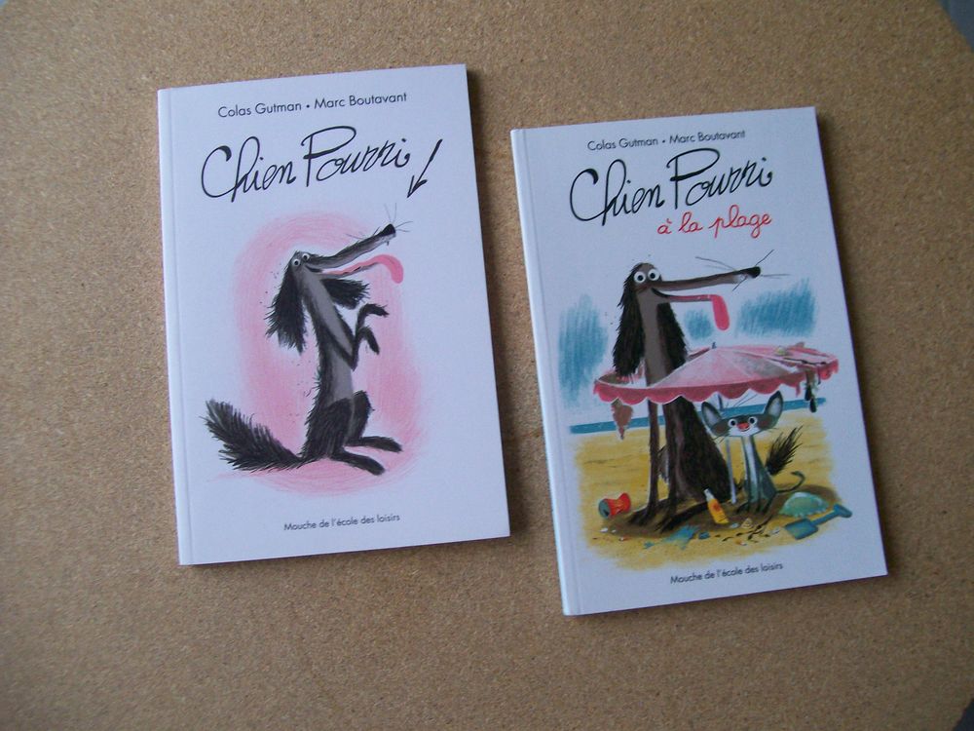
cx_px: 487
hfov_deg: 51.4
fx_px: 1013
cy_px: 366
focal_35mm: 36
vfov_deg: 39.7
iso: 160
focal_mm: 6
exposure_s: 1/12.1
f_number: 2.7
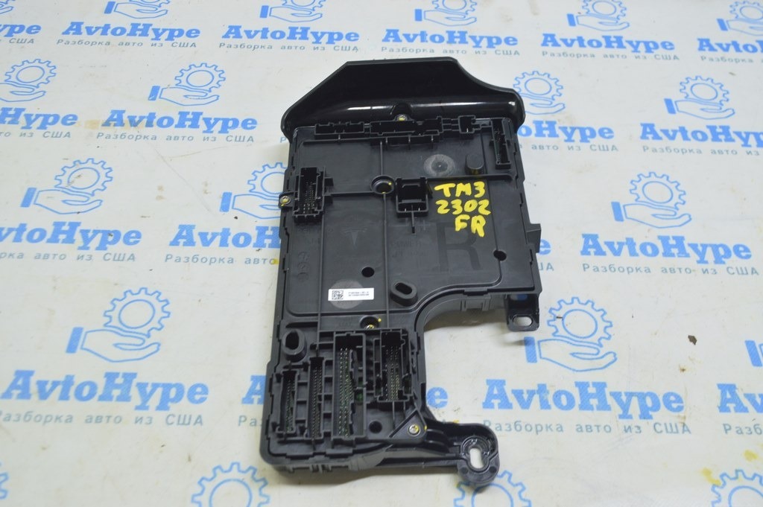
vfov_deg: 36.8
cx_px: 382
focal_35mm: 36
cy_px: 254
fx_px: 762
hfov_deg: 53.2
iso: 400
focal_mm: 24
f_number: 5.6
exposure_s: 1/20
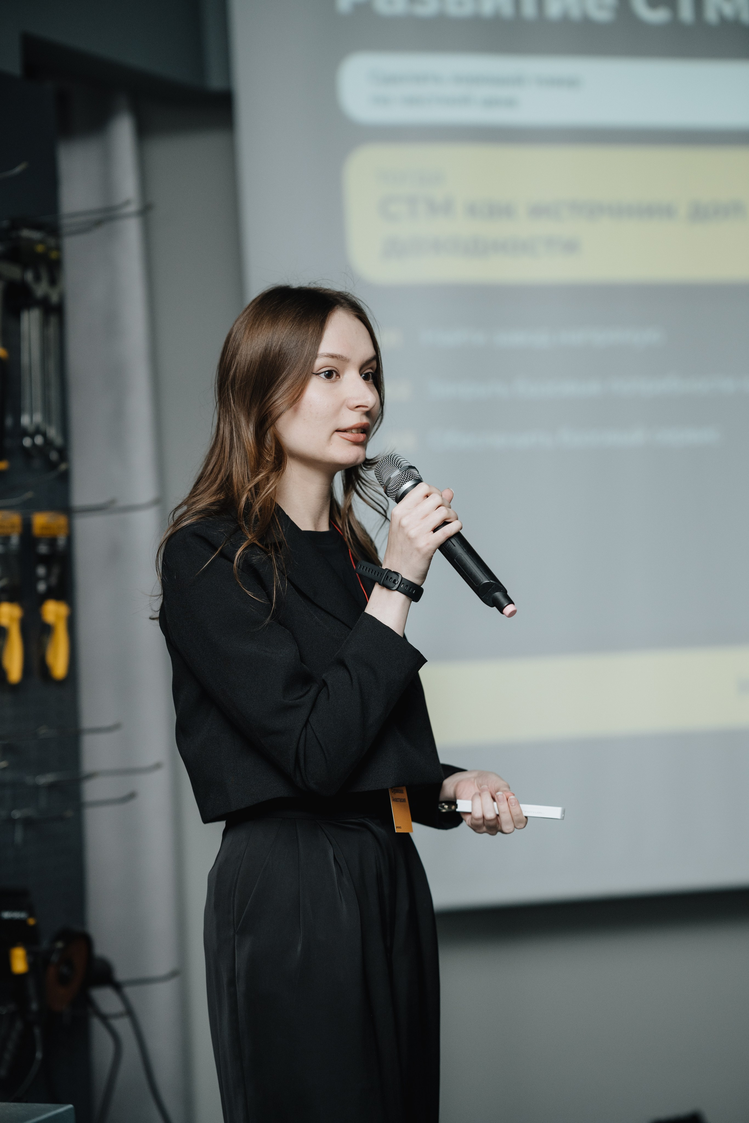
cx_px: 374
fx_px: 2653
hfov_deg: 16.1
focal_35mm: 85
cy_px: 562
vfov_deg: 23.9
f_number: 2
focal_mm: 85
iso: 800
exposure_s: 1/125
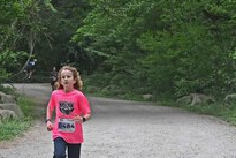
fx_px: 1004
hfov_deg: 13.4
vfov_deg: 8.9
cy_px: 170
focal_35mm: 153
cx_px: 174
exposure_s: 1/1000
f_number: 8
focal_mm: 57
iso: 2500
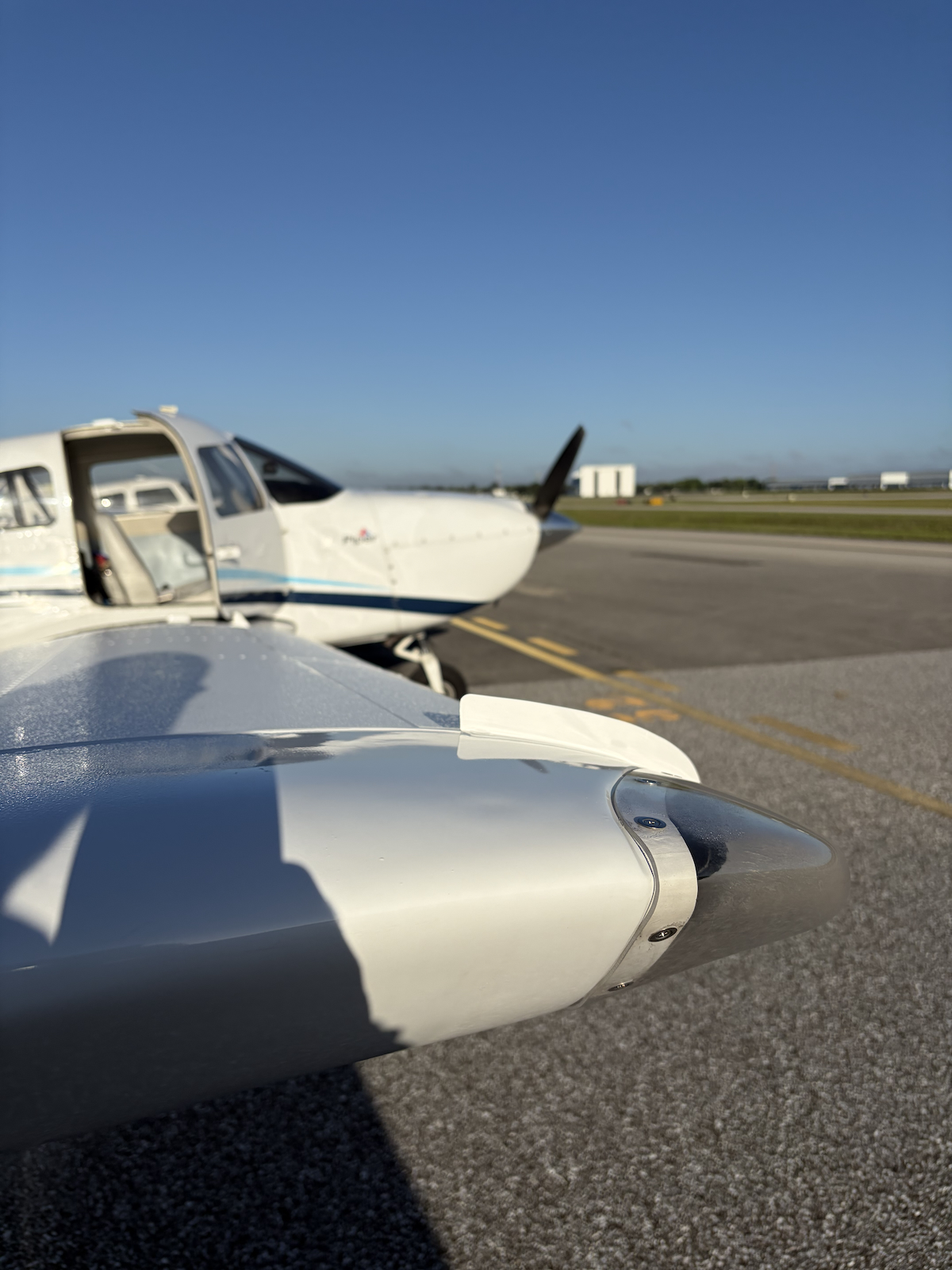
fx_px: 953
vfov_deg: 67.3
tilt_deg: -8.1
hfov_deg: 53.1
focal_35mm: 26
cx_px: 476
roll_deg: +1.0
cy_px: 635
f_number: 1.6
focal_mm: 5.96
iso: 50
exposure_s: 1/8850
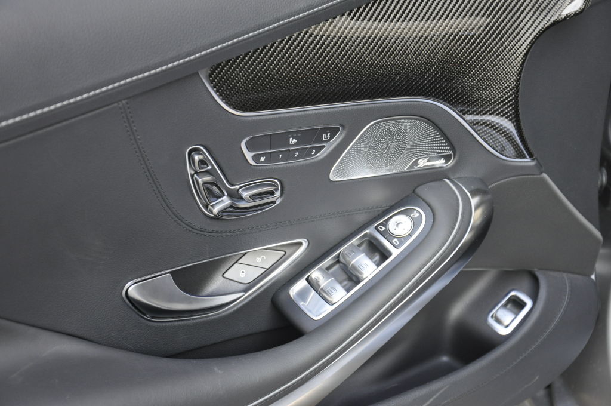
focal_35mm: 78
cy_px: 203
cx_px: 306
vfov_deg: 17.4
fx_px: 1322
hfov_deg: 26.0
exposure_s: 1/60
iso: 800
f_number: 5
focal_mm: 52
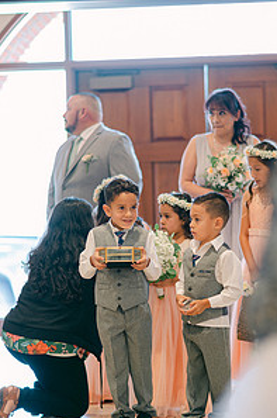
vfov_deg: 15.9
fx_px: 1494
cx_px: 154
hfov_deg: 10.6
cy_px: 211
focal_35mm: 129
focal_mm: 85
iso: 400
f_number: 1.8
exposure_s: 1/100
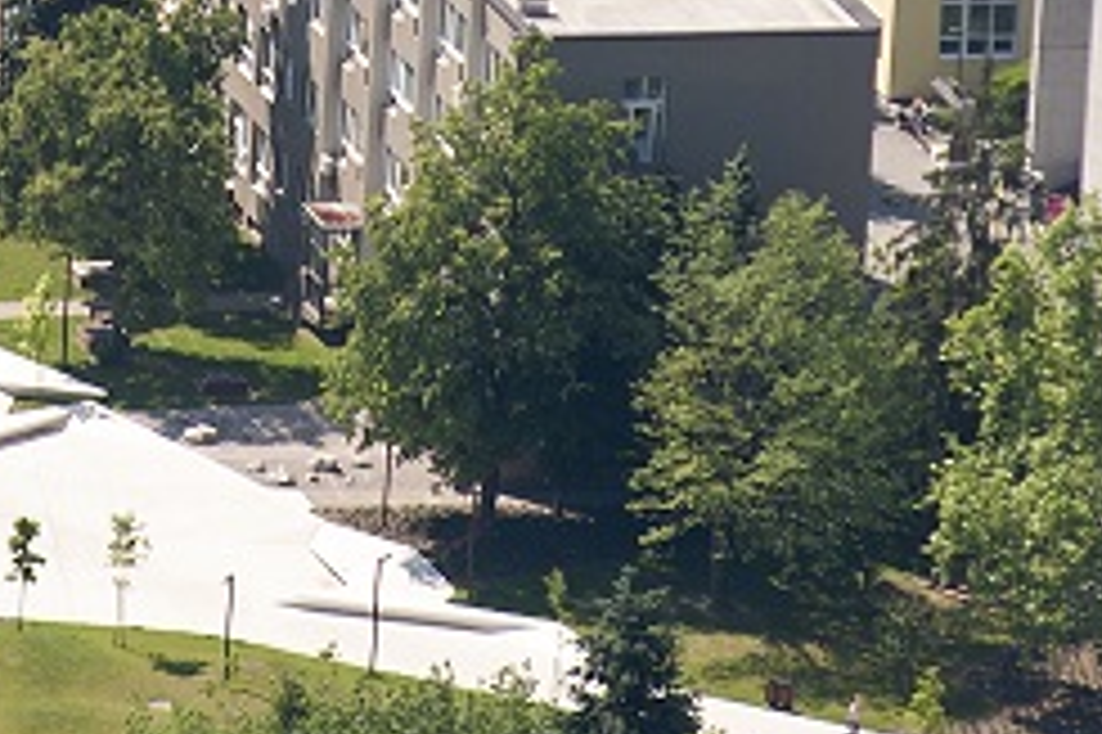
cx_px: 175
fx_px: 25879
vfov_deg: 1.6
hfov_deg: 2.4
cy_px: -279
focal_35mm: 846
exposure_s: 1/3200
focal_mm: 200
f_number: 4
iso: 200
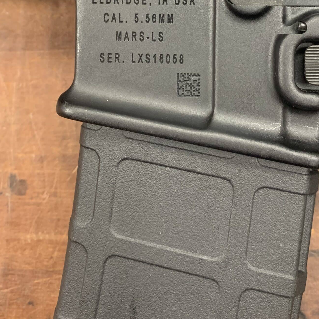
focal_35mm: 45
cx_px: 189
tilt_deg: -80.2
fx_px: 469
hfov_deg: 37.4
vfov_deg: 35.4
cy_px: 33
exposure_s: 1/60
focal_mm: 4.25
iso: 320
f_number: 1.8
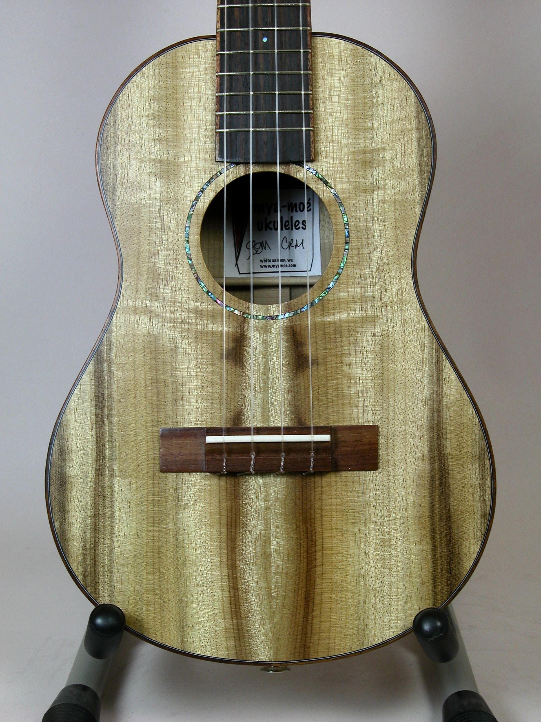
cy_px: 361
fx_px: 1688
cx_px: 270
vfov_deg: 24.1
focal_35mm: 81
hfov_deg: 18.2
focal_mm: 21
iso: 100
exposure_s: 1/26.6
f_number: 6.2
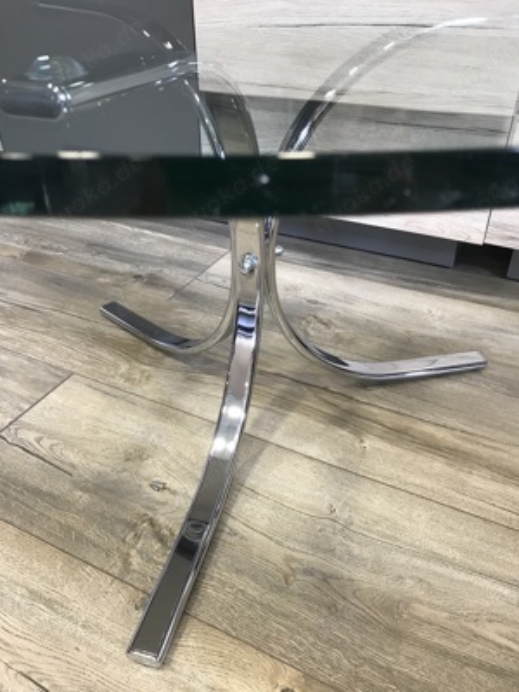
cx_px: 260
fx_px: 560
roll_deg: +0.2
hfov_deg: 49.7
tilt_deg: -33.0
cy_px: 346
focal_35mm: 28
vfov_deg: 63.4
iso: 40
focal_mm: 3.99
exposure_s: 1/20
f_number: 1.8
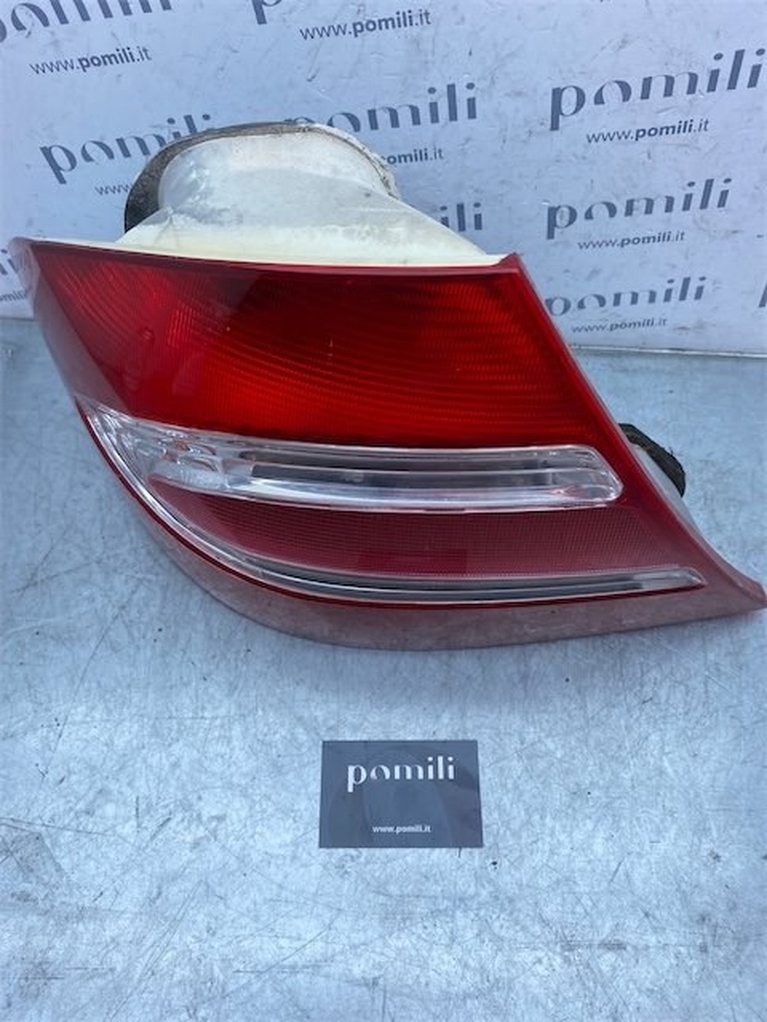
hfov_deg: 53.1
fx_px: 768
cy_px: 511
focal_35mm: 26
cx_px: 384
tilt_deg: -60.1
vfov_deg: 67.3
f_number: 1.8
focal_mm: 4.25
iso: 32
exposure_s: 1/998
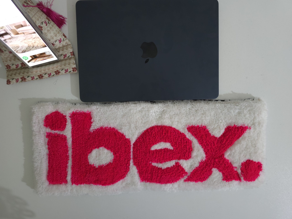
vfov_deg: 58.9
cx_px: 146
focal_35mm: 23
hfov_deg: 73.9
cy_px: 110
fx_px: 194
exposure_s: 1/25
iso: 400
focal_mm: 6.3
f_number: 1.7
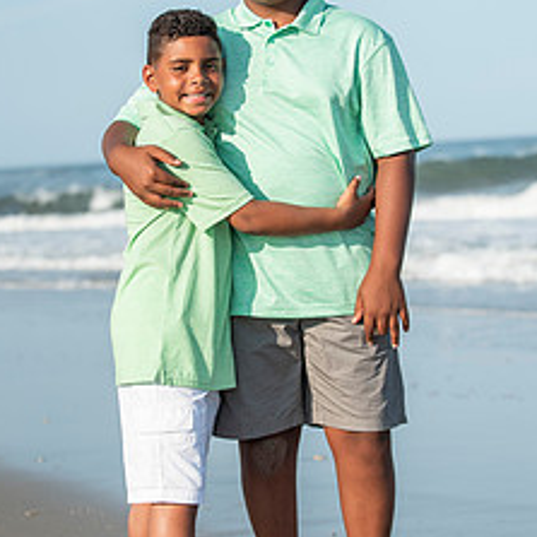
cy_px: 234
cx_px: 231
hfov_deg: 14.5
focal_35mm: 120
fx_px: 2106
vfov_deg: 14.5
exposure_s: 1/3200
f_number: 3.5
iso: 250
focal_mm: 70
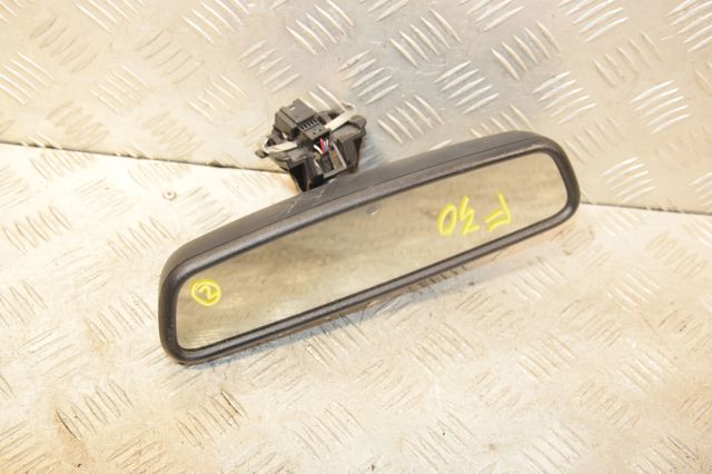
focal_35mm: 48
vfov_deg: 28.0
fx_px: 949
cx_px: 356
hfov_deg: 41.1
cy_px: 237
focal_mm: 32
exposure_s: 1/200
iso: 1600
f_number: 6.3
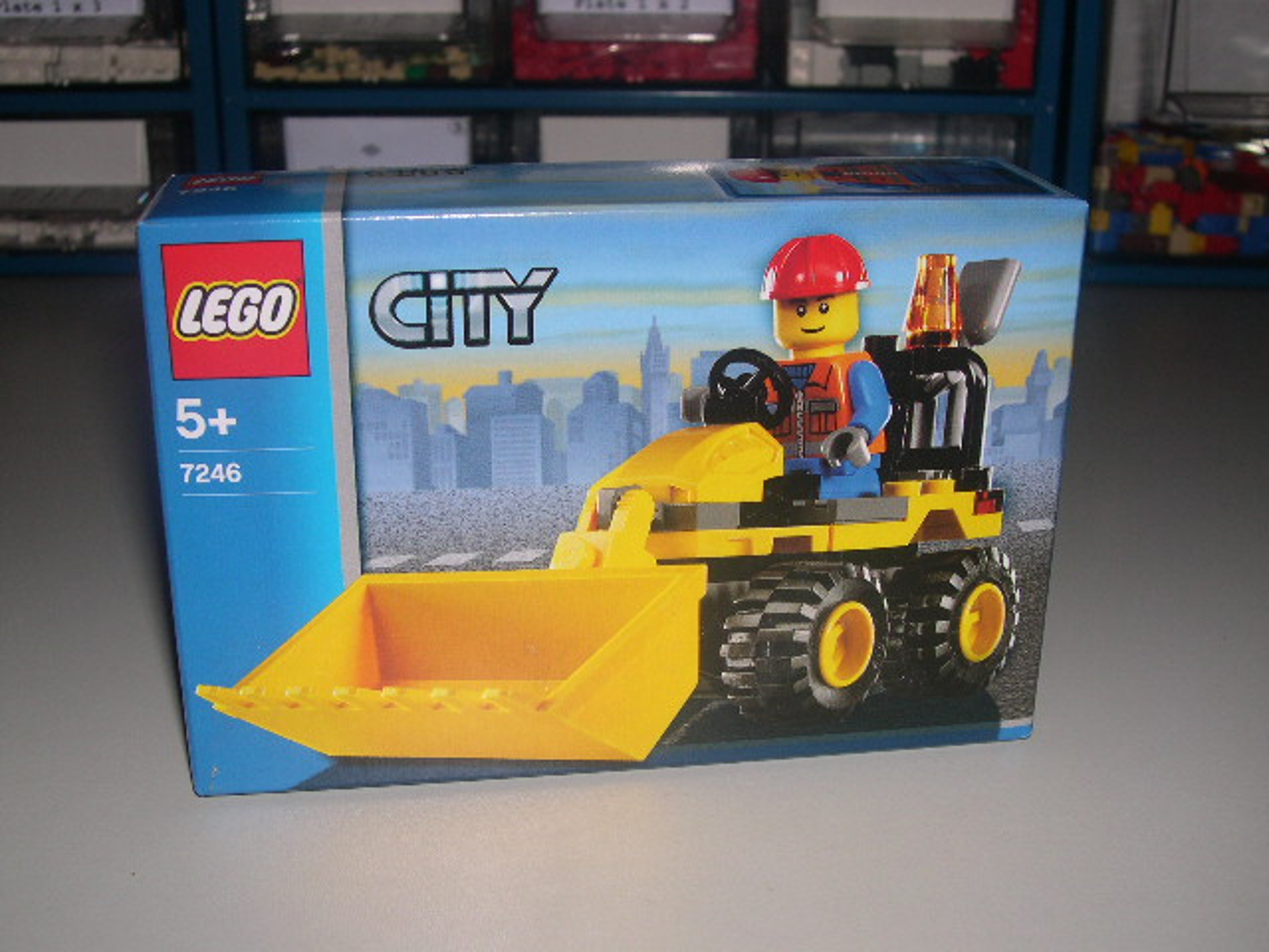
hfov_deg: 44.8
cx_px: 634
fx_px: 1540
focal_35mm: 42
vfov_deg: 34.3
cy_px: 476
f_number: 8
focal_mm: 9
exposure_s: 1/60
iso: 100
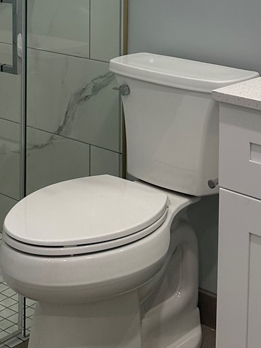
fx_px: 733
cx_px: 95
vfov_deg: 24.8
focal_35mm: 73
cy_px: -38
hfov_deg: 20.1
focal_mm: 6.86
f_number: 1.78
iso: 100
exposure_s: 1/129
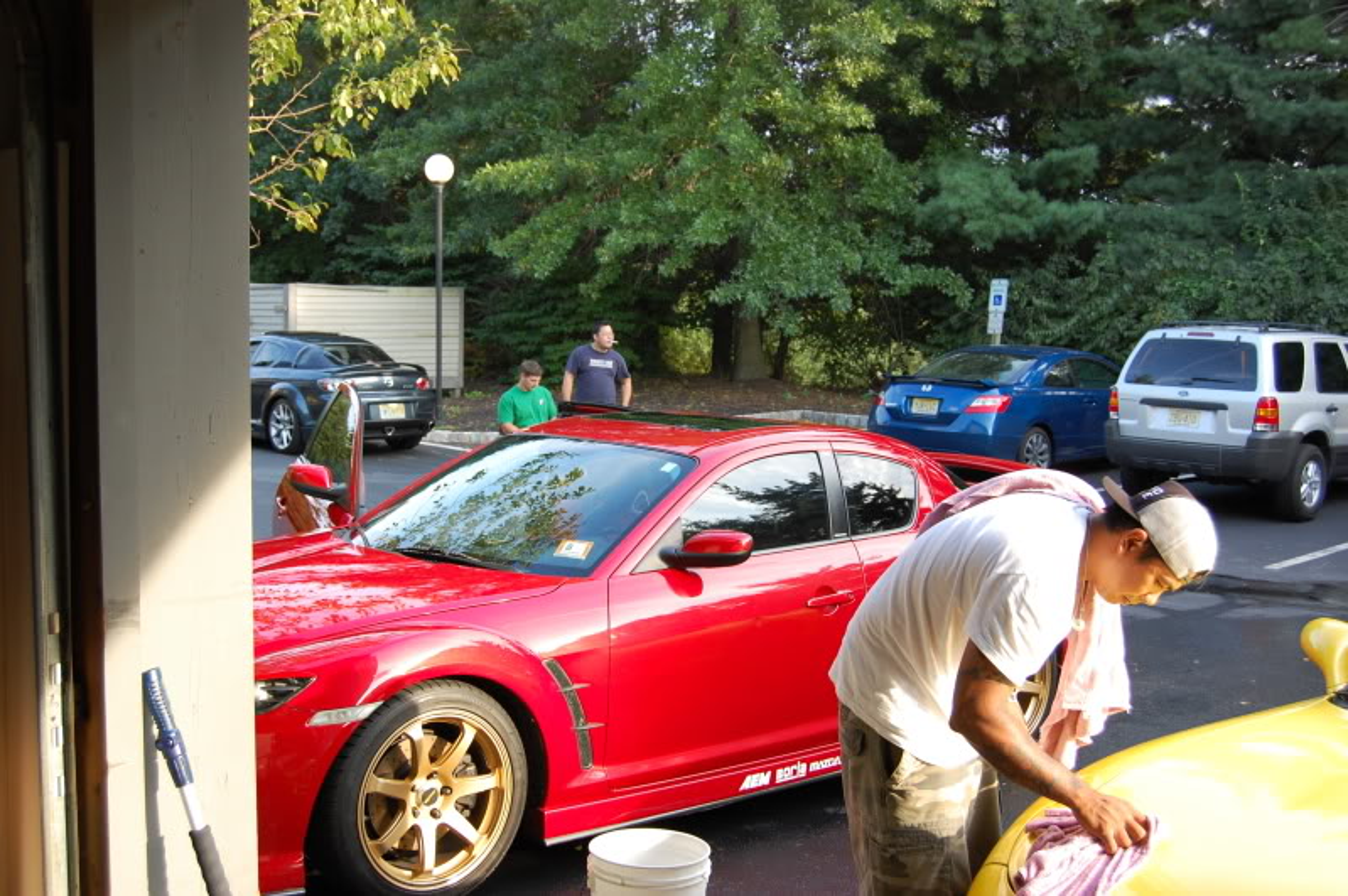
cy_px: 448
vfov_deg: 31.8
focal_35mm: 42
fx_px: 1571
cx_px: 674
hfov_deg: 46.4
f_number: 5.6
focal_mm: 28
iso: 320
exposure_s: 1/125
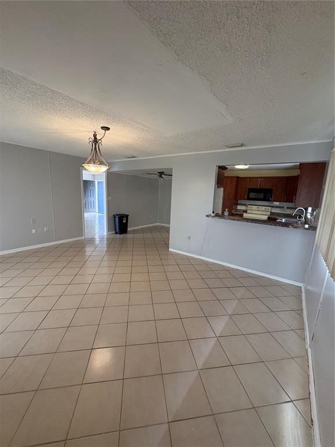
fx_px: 181
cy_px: 224
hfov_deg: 85.7
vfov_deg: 102.1
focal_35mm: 14
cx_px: 168
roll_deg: -2.3
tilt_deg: -8.9
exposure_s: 1/60
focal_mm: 2.22
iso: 250
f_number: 2.2
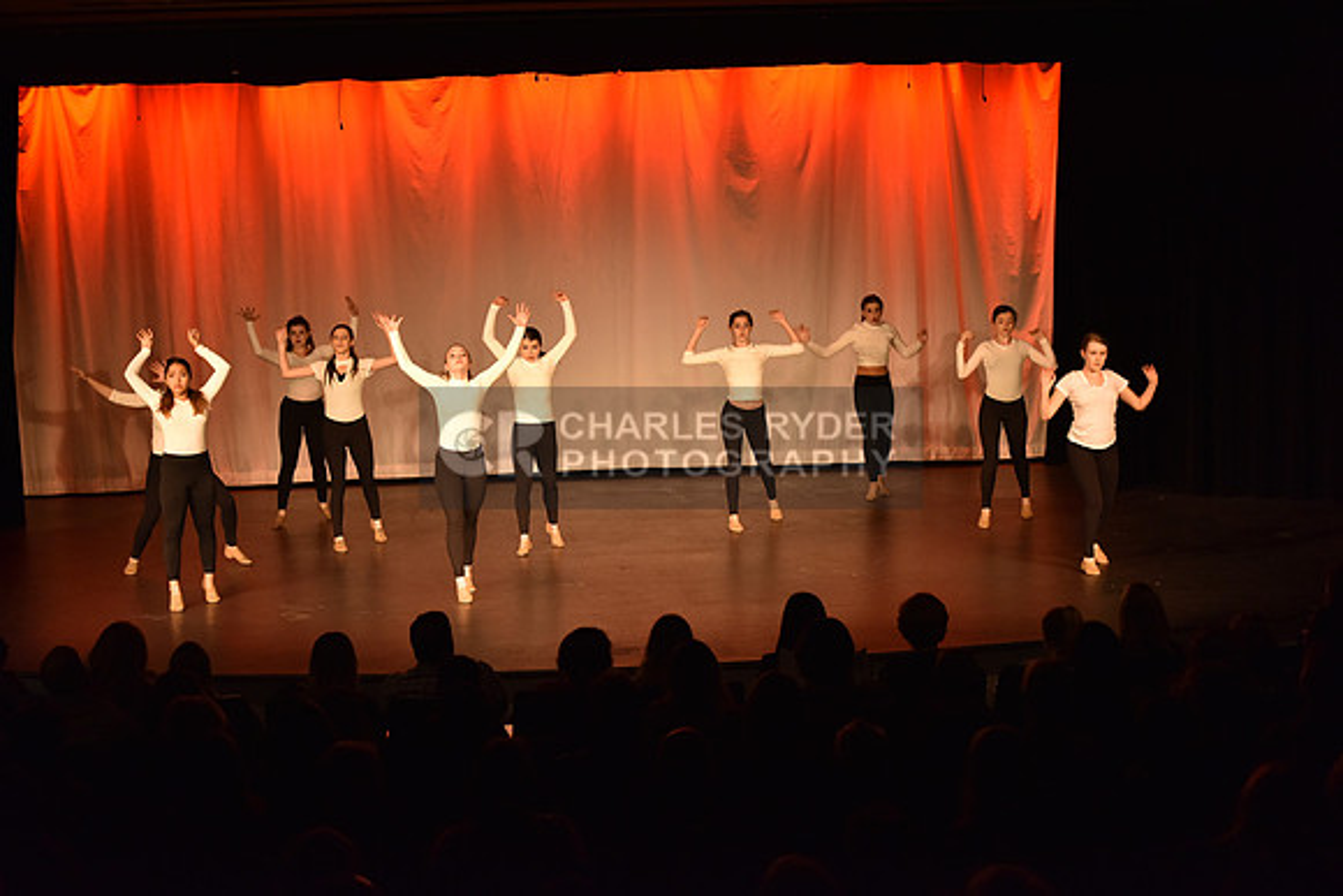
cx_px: 672
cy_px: 448
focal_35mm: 70
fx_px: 2612
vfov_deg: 19.5
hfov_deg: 28.8
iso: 2000
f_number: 4.5
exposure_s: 1/250
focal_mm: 70
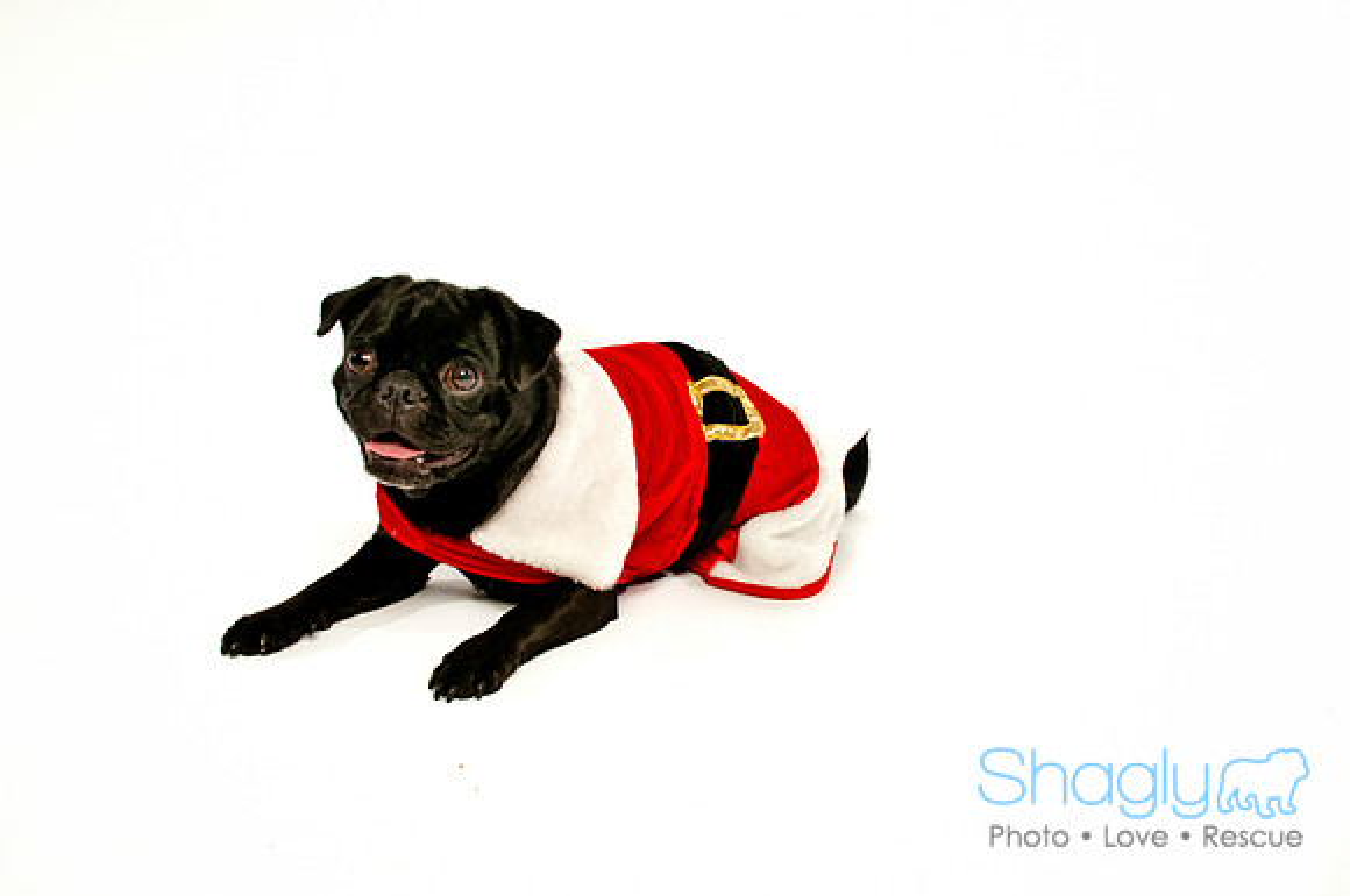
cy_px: 448
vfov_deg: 36.8
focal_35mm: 36
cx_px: 675
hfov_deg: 53.2
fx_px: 1348
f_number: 14
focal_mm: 24
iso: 200
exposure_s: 1/250
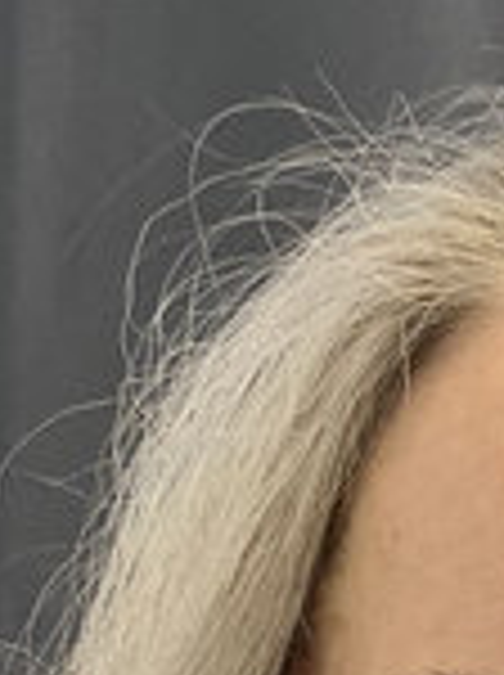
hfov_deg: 9.2
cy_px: 1022
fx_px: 3018
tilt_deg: -5.4
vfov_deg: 12.2
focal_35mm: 155
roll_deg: -1.1
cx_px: 801
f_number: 1.8
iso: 50
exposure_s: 1/60
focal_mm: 3
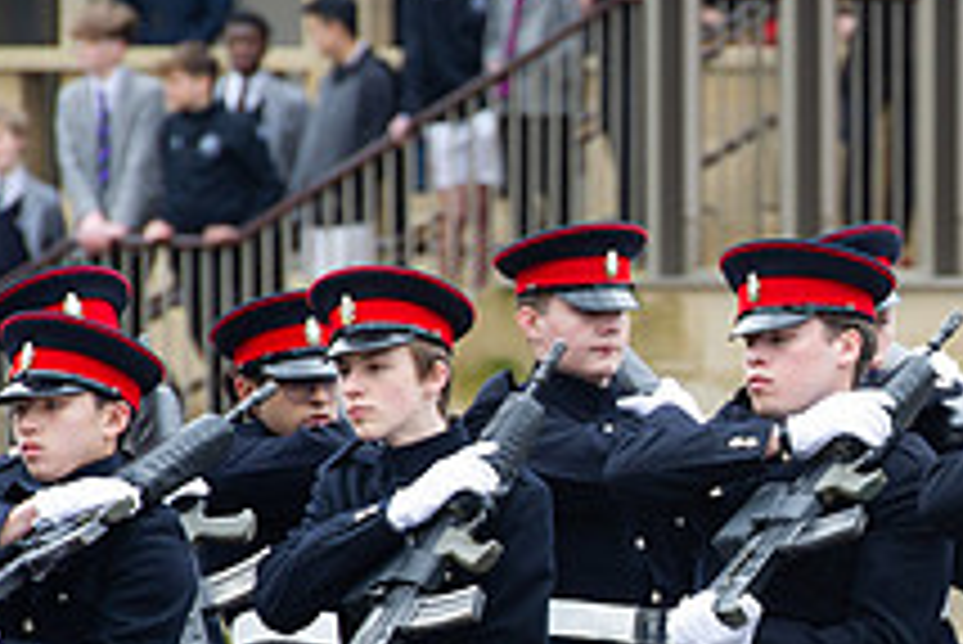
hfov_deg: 3.6
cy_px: 630
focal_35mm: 578
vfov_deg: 2.4
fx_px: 15471
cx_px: 1079
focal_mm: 200
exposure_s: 1/250
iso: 640
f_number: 6.3
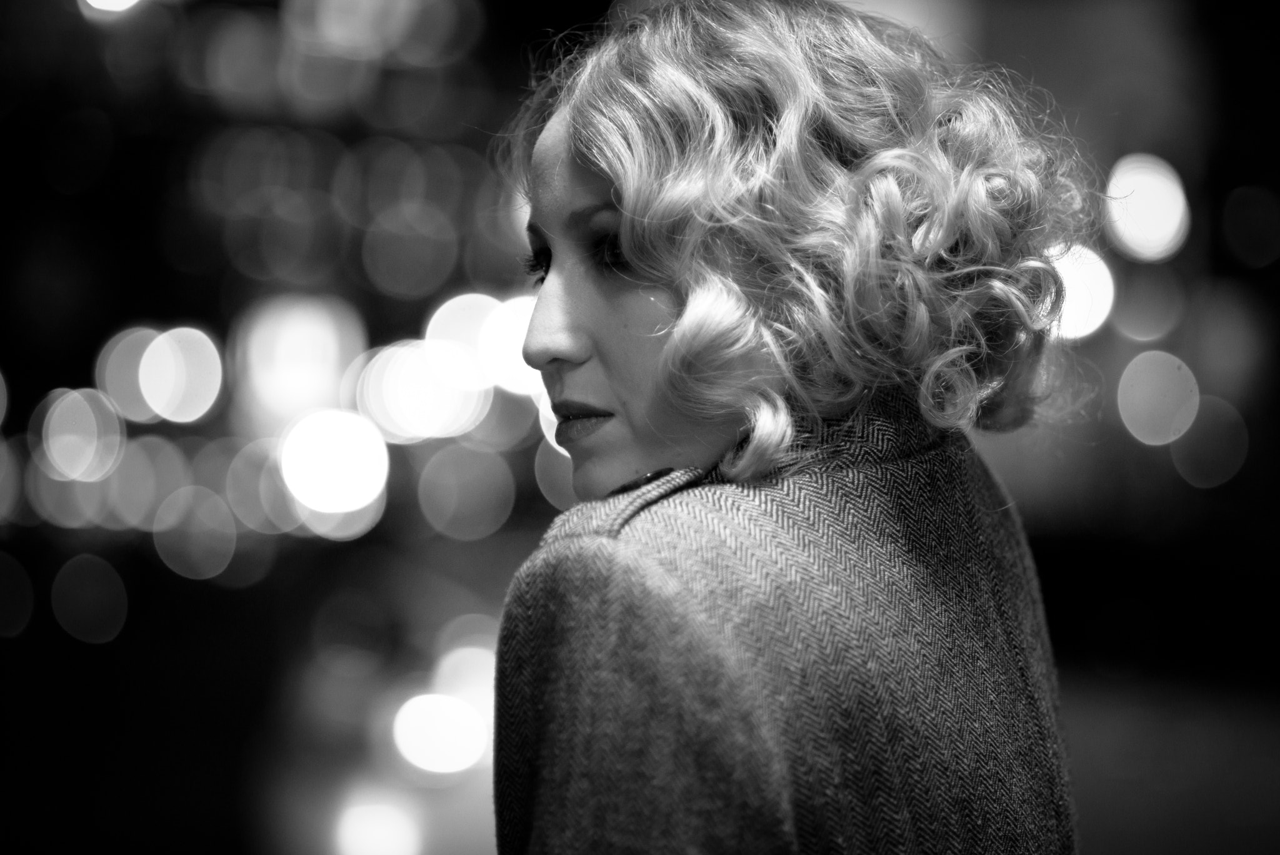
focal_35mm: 85
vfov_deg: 16.1
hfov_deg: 23.9
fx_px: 3023
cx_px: 640
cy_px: 428
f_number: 1.8
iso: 800
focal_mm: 85
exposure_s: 1/200
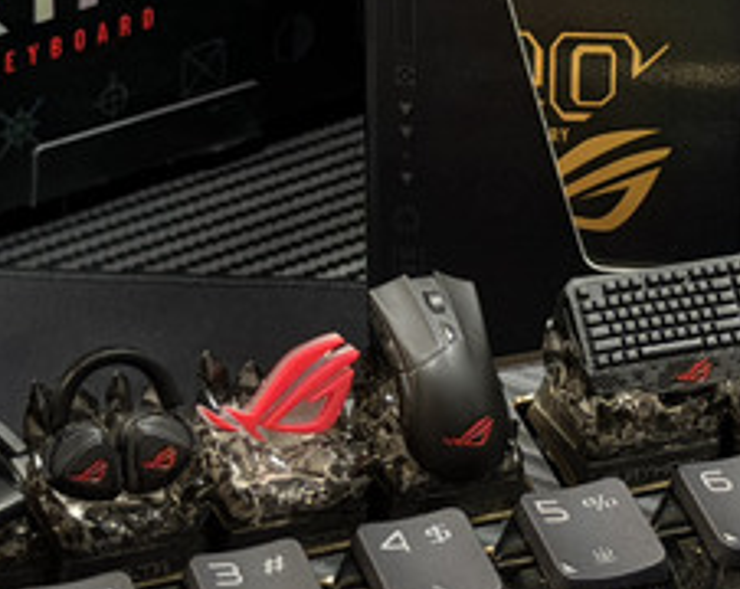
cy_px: 103
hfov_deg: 11.9
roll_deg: +1.0
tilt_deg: -24.8
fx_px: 3542
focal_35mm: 162
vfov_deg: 9.5
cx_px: 370
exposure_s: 1/60
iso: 160
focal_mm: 6.76
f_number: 1.78
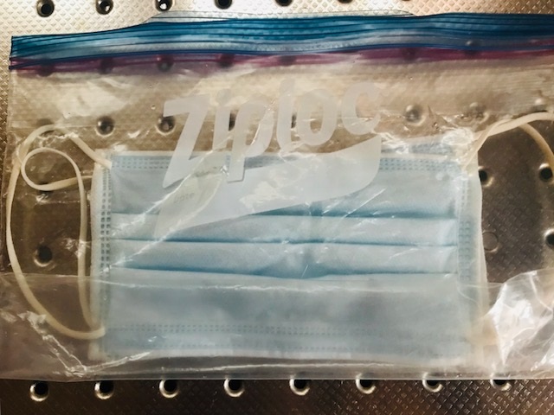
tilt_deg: -83.6
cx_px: 277
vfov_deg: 49.7
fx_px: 448
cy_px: 208
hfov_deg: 63.4
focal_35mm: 28
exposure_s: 1/12
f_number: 1.8
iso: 100
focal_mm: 3.99
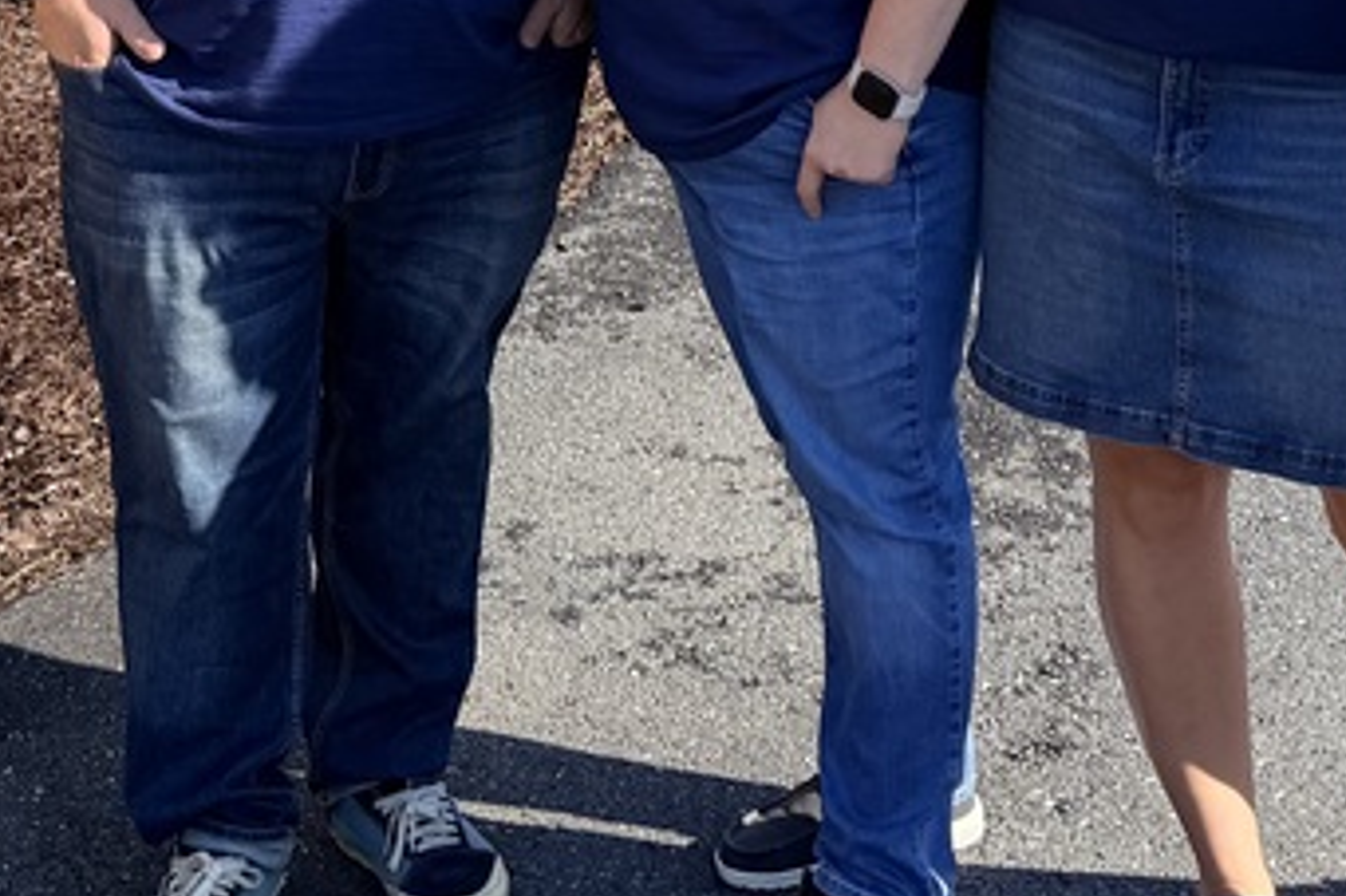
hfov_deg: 27.0
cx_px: 766
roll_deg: +0.6
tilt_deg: -3.8
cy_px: -462
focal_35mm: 75
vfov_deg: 16.5
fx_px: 2803
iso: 80
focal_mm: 6.76
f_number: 1.78
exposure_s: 1/2611
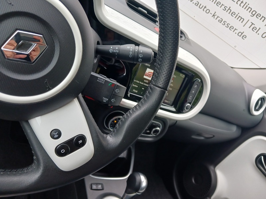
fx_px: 207
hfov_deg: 65.3
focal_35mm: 27
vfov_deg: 51.4
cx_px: 133
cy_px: 100
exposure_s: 1/50
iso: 40
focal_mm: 4
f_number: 1.8
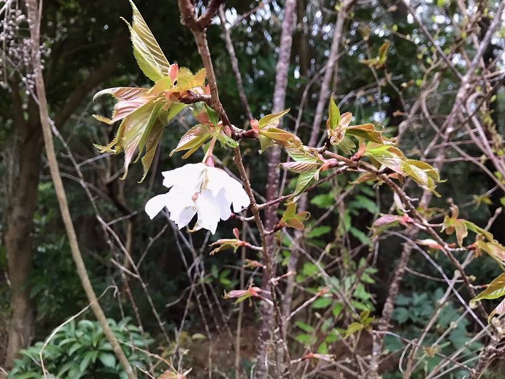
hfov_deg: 63.5
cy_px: 190
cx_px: 252
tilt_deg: +9.1
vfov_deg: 49.7
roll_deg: -1.3
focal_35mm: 28
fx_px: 408
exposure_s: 1/15
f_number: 1.8
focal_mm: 3.99
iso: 80
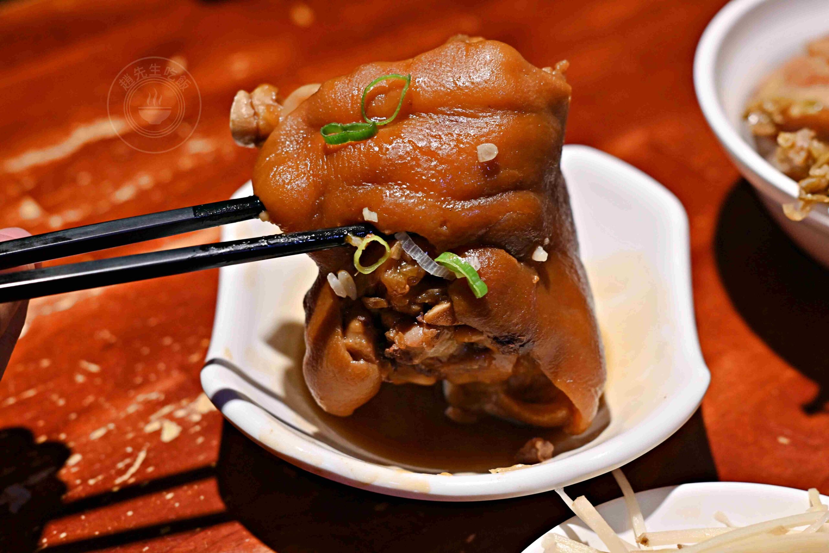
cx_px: 414
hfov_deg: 27.0
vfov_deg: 18.2
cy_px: 276
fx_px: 1727
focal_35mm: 75
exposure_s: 1/200
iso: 560
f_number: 3.2
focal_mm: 50
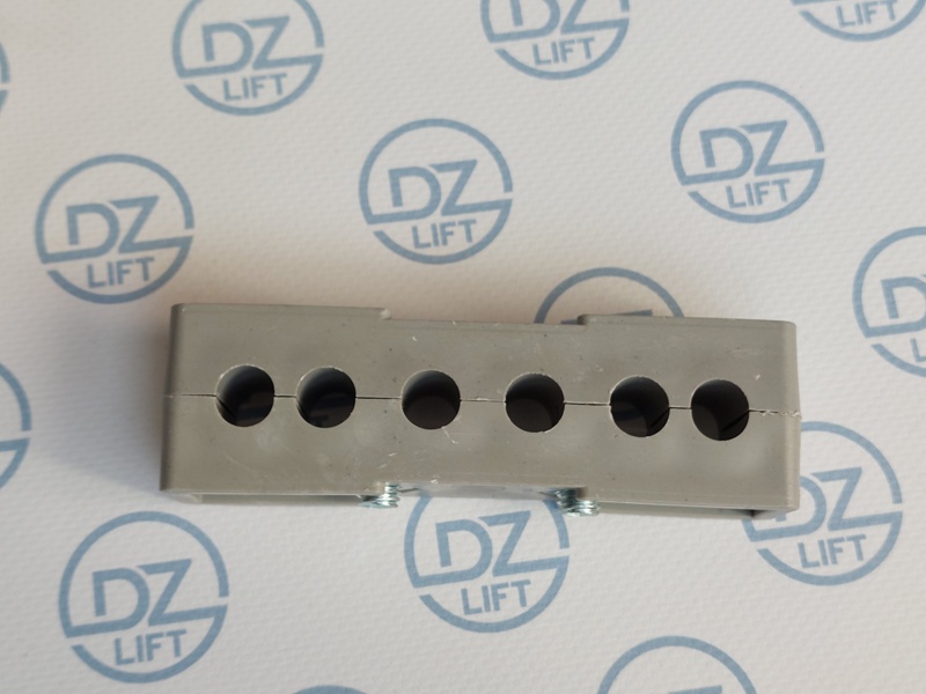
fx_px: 669
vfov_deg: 54.9
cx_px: 463
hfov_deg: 69.4
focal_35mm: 25
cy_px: 347
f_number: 1.8
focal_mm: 5.23
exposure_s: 1/100
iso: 80
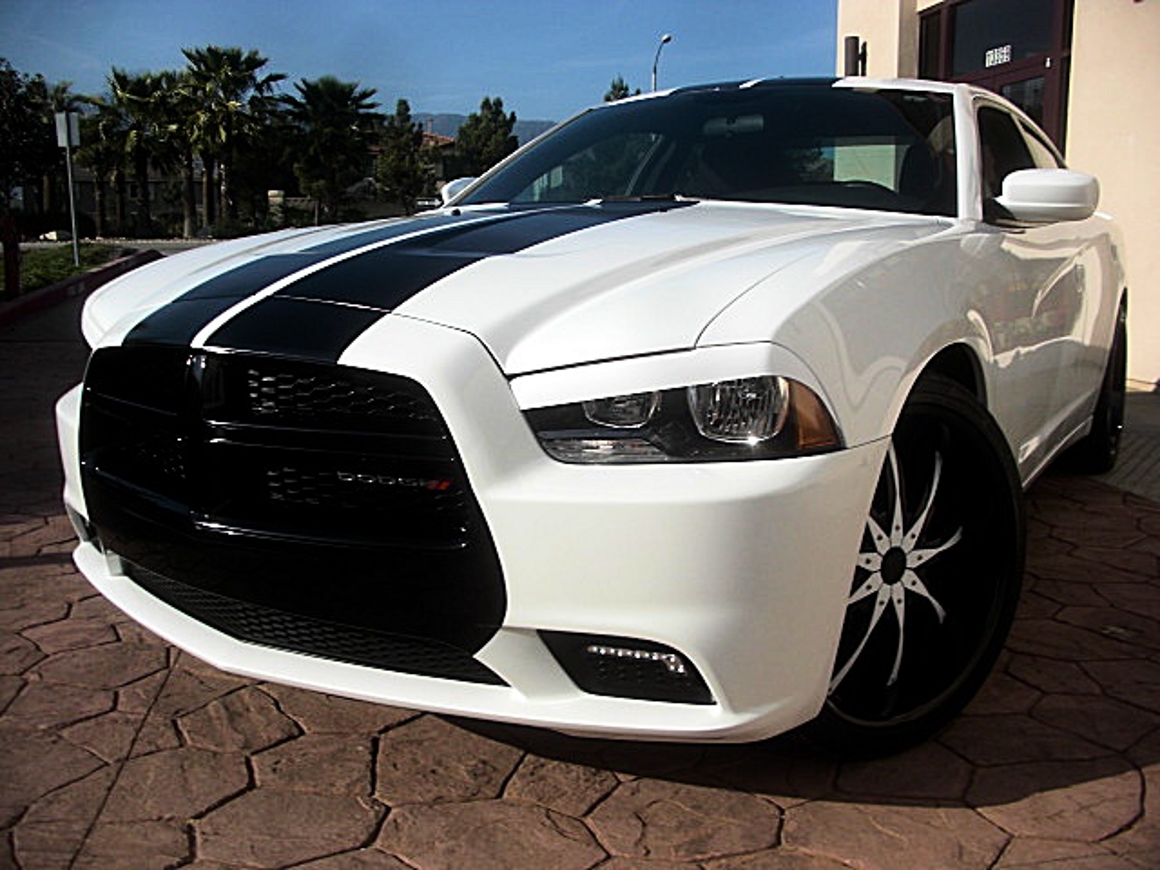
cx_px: 580
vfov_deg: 39.7
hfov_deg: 51.4
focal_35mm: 36
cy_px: 435
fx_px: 1206
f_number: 7.9
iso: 50
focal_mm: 6.3
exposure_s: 1/160
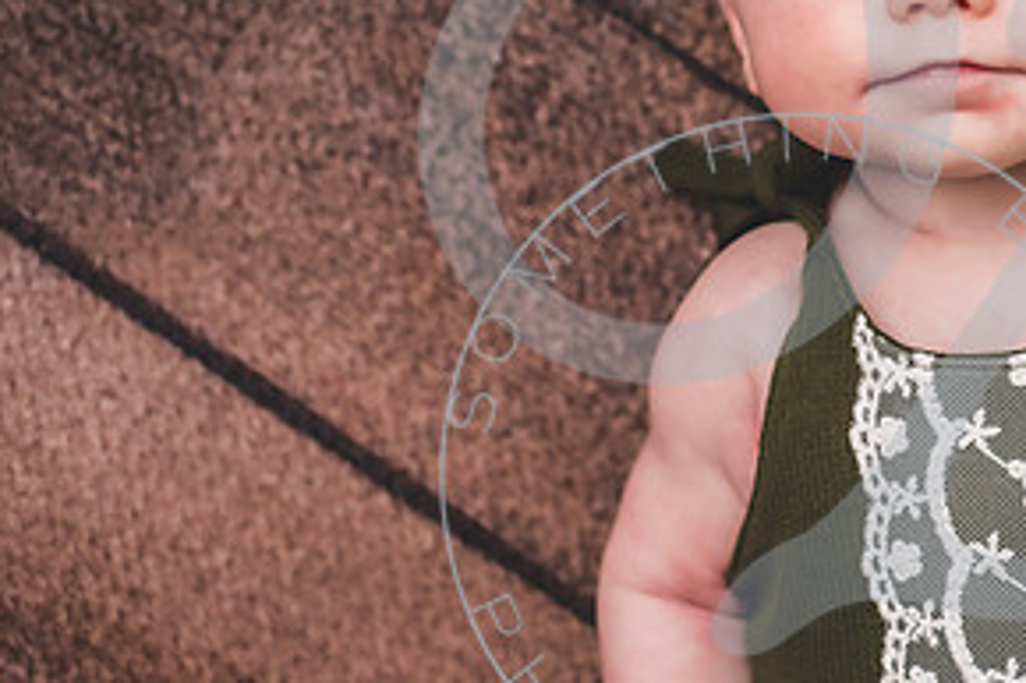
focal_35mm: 100
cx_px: 980
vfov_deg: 13.6
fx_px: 2848
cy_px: 179
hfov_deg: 19.9
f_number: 2.8
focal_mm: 50
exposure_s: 1/320
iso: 250
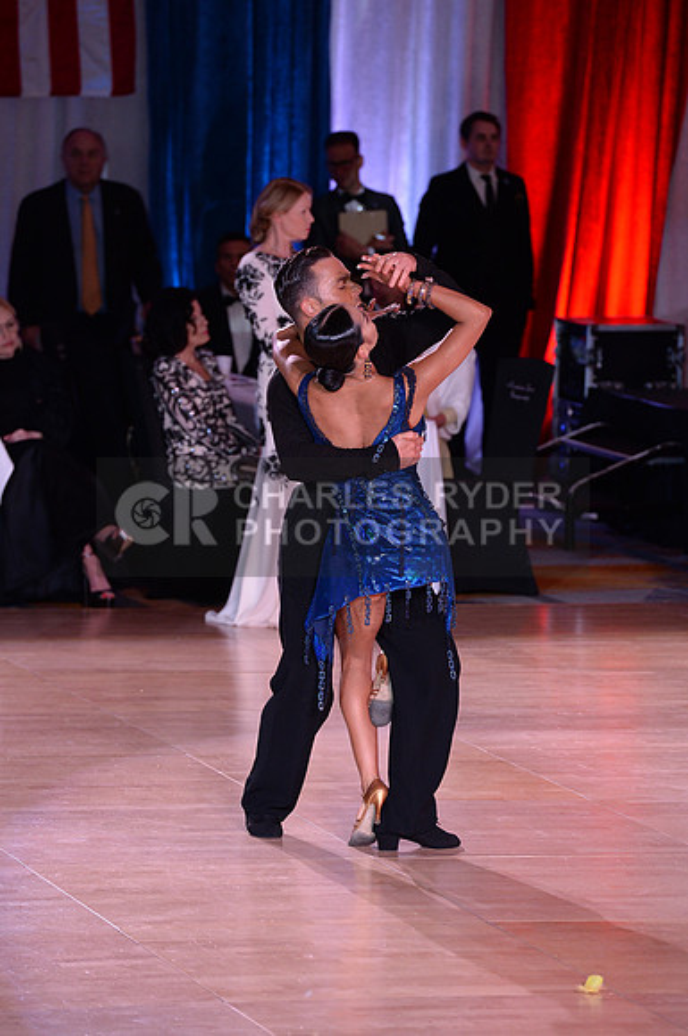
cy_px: 518
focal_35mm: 200
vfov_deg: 10.3
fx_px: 5750
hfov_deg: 6.8
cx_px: 344
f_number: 5
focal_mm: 200
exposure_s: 1/250
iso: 2000
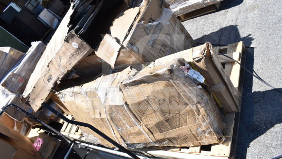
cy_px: 72
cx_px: 143
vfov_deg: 40.2
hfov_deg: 66.1
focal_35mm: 29
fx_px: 217
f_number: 8
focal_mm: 18
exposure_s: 1/250
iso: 200
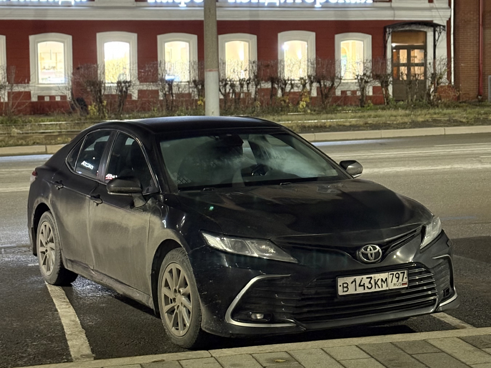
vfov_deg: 28.0
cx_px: 246
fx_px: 738
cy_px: 184
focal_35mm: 52
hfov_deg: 36.8
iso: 400
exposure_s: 1/20
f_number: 1.6
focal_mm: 5.96
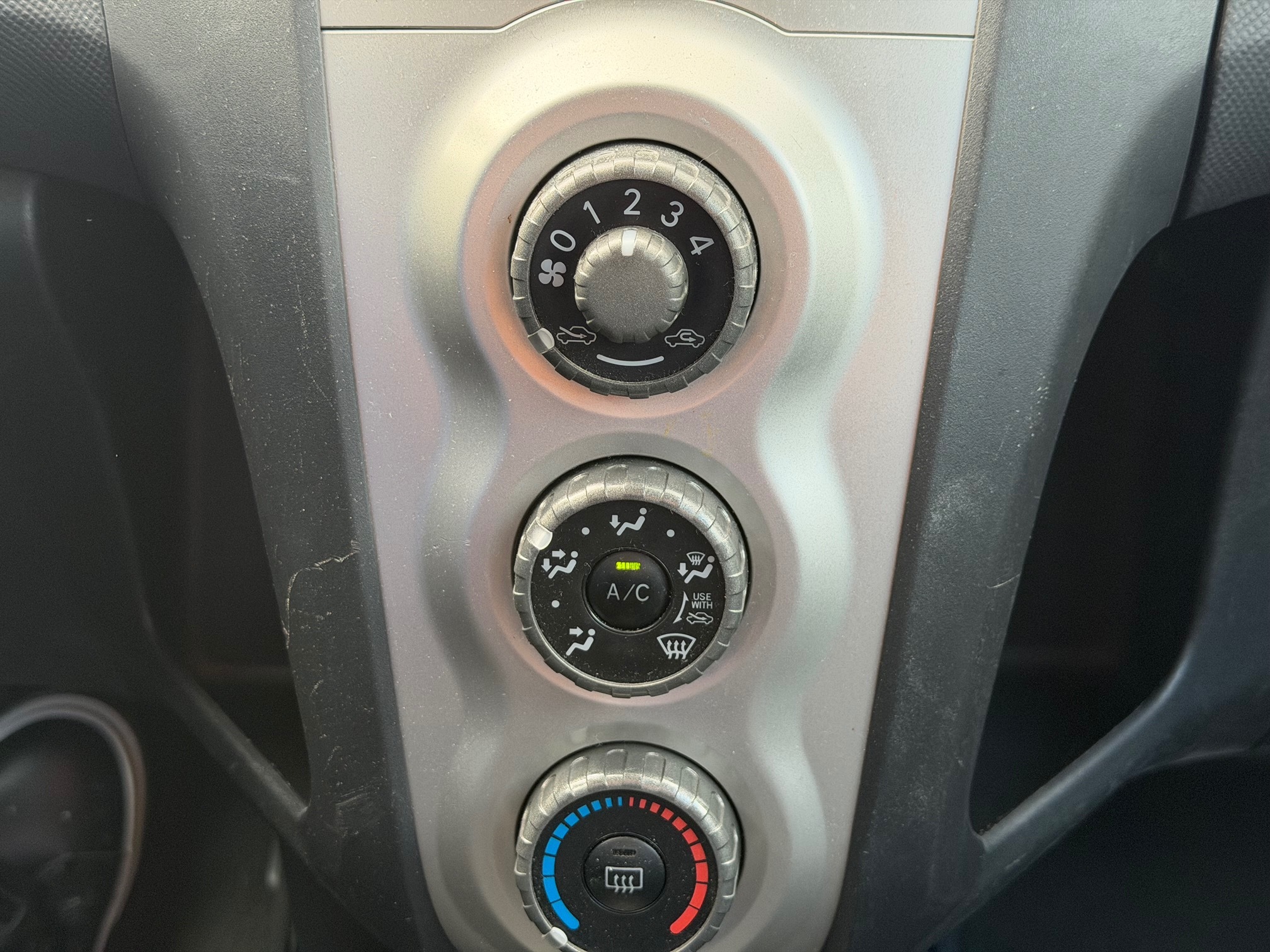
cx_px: 635
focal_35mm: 48
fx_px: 1761
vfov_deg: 30.3
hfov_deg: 39.7
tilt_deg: -25.0
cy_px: 476
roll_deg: -0.8
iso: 125
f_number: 1.78
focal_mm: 6.76
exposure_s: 1/122
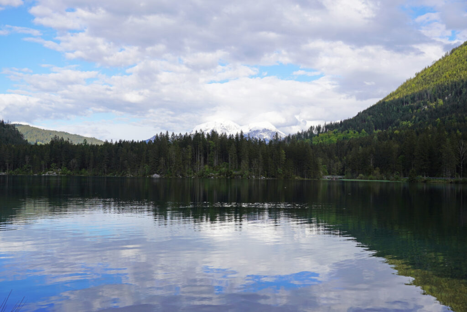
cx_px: 234
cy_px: 156
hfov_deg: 45.0
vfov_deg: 30.9
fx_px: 564
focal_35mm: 44
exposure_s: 1/640
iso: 100
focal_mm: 29
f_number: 5
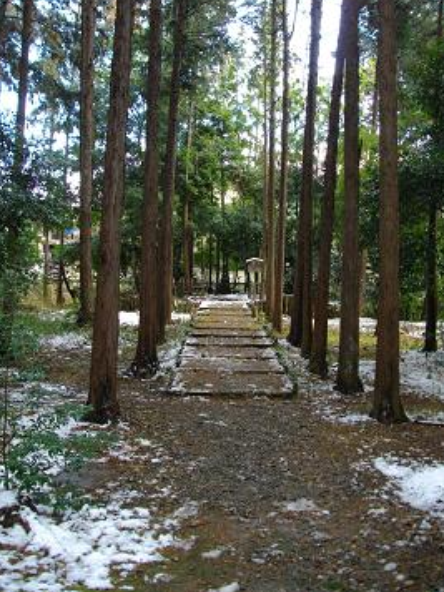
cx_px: 228
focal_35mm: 35
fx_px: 599
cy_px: 275
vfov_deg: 52.6
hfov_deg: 40.7
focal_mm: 5.7
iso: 200
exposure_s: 1/80
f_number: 2.9
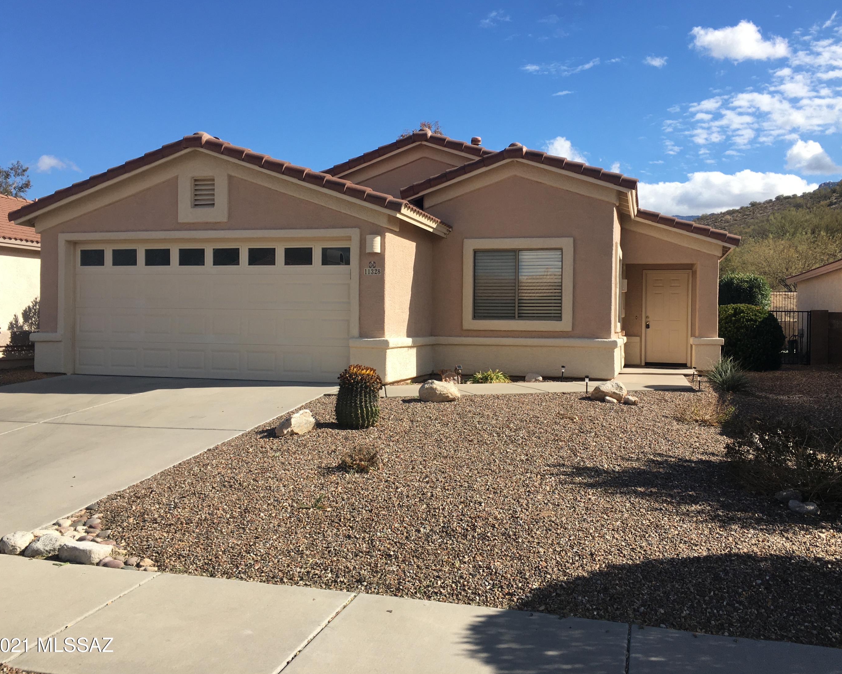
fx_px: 772
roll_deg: -1.4
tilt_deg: -0.3
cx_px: 434
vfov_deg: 47.1
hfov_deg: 57.2
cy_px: 329
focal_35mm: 31
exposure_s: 1/1479
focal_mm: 4.15
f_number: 2.2
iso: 25
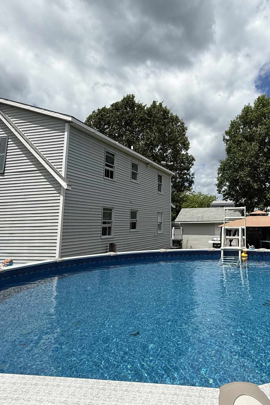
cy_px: 176
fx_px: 270
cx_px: 197
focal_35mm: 24
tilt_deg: +12.0
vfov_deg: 73.4
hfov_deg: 51.2
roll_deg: +0.5
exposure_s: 1/3460
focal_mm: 2.22
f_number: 2.2
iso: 50
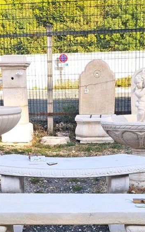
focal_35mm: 67
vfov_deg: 29.2
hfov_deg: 19.4
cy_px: 216
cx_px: 71
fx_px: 423
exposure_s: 1/100
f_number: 1.8
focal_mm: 4
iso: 50
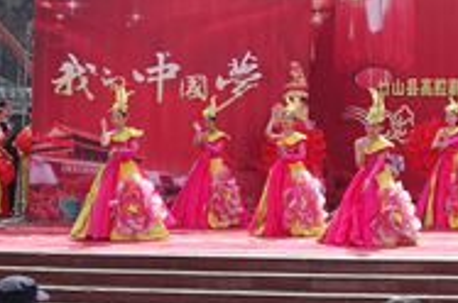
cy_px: 54
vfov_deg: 10.1
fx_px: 1715
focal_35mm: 135
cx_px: 571
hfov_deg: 14.6
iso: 125
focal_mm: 15.45
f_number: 4
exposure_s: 1/500
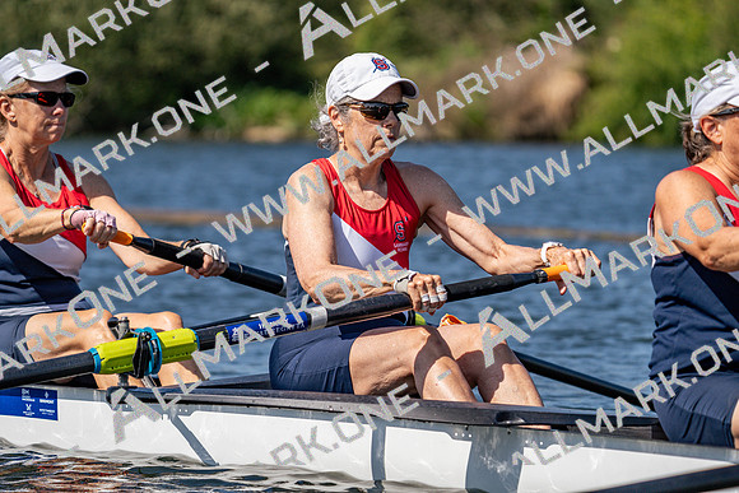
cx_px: 370
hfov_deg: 7.5
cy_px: 246
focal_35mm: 275
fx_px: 5646
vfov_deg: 5.0
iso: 200
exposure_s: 1/2000
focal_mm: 275
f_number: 5.6
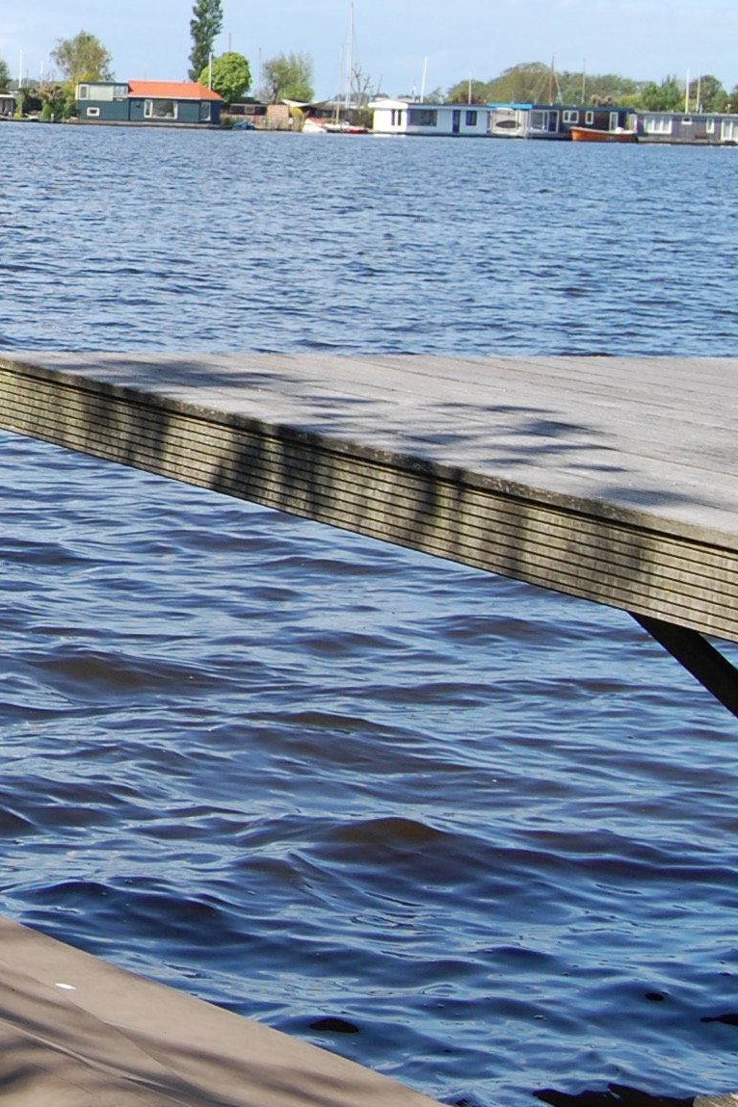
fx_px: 3136
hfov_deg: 12.4
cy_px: 222
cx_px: -526
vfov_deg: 19.8
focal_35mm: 102
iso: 200
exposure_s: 1/320
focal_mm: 26
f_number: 9
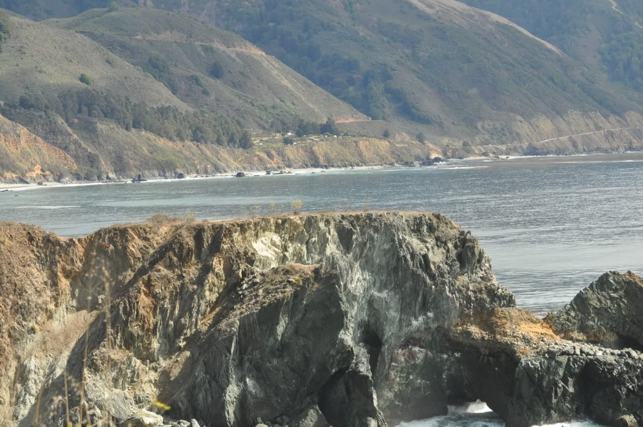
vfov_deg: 11.1
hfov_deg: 16.7
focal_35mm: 123
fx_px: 2194
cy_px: 214
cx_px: 322
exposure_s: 1/3200
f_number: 5
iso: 800
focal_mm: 82
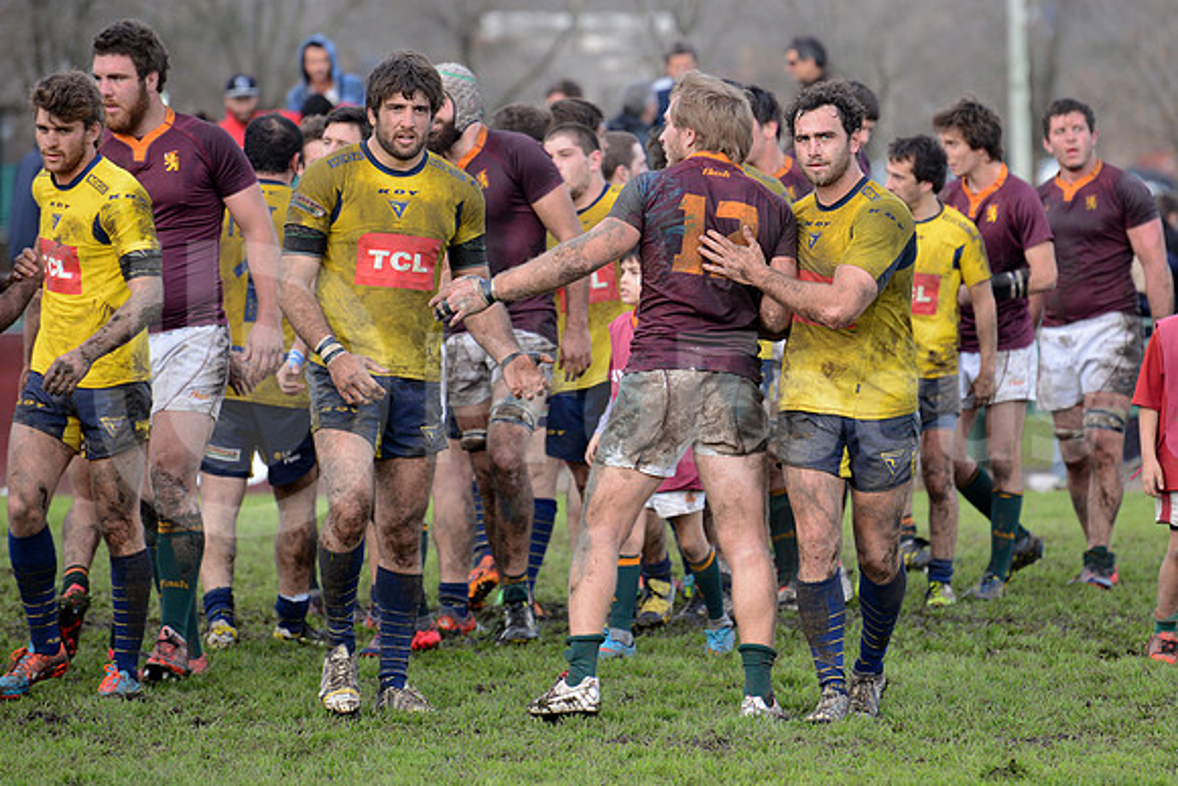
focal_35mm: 260
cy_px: 393
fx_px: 8509
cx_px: 589
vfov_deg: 5.3
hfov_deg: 7.9
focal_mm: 260
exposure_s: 1/500
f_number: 5.6
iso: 1250
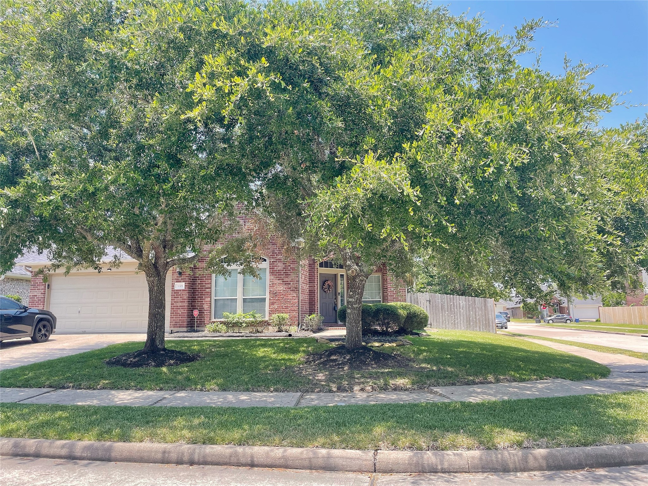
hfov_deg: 67.3
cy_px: 243
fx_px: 487
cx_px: 324
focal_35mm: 26
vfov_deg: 53.1
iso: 32
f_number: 1.6
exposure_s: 1/640
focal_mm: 4.2
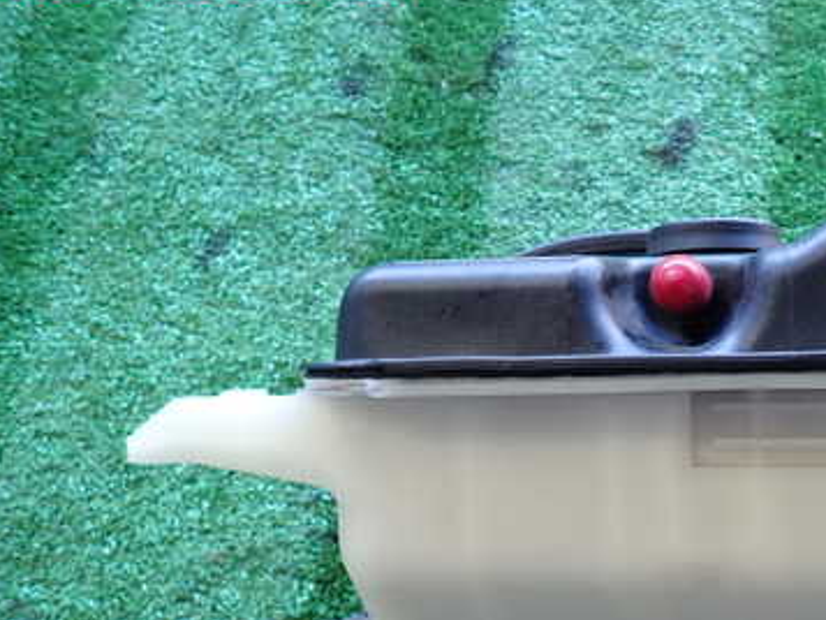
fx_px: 1003
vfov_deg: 33.6
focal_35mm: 42
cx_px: 673
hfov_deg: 42.5
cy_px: 472
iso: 200
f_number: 2
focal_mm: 4.5
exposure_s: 1/60
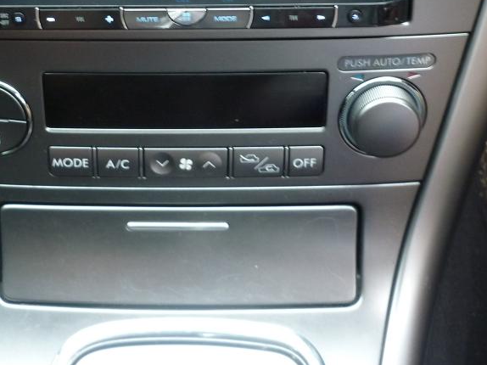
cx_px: 179
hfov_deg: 30.6
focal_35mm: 63
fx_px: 886
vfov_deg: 22.6
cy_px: 24
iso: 200
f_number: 2.8
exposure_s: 1/13
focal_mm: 5.5
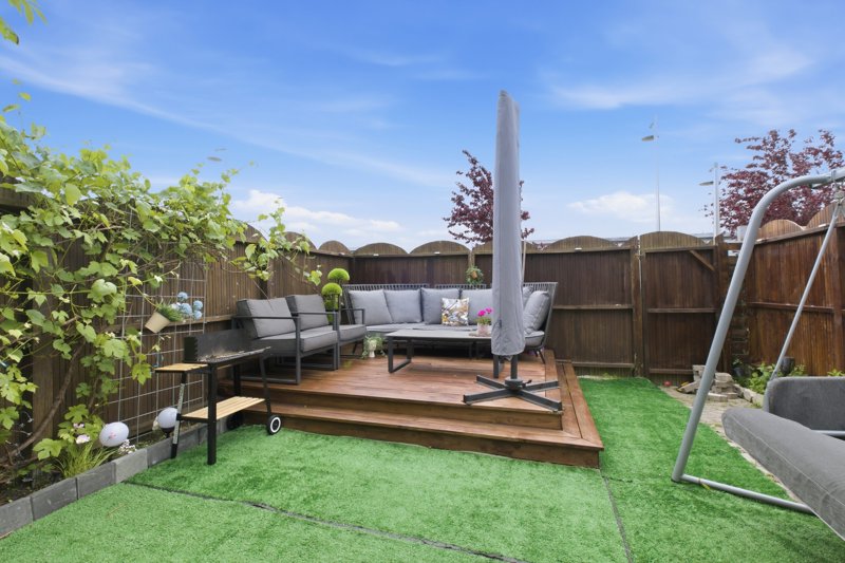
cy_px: 282
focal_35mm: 16
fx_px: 375
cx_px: 422
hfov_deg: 96.7
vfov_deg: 73.7
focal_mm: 10.5
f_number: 8
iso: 200
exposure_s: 1/100
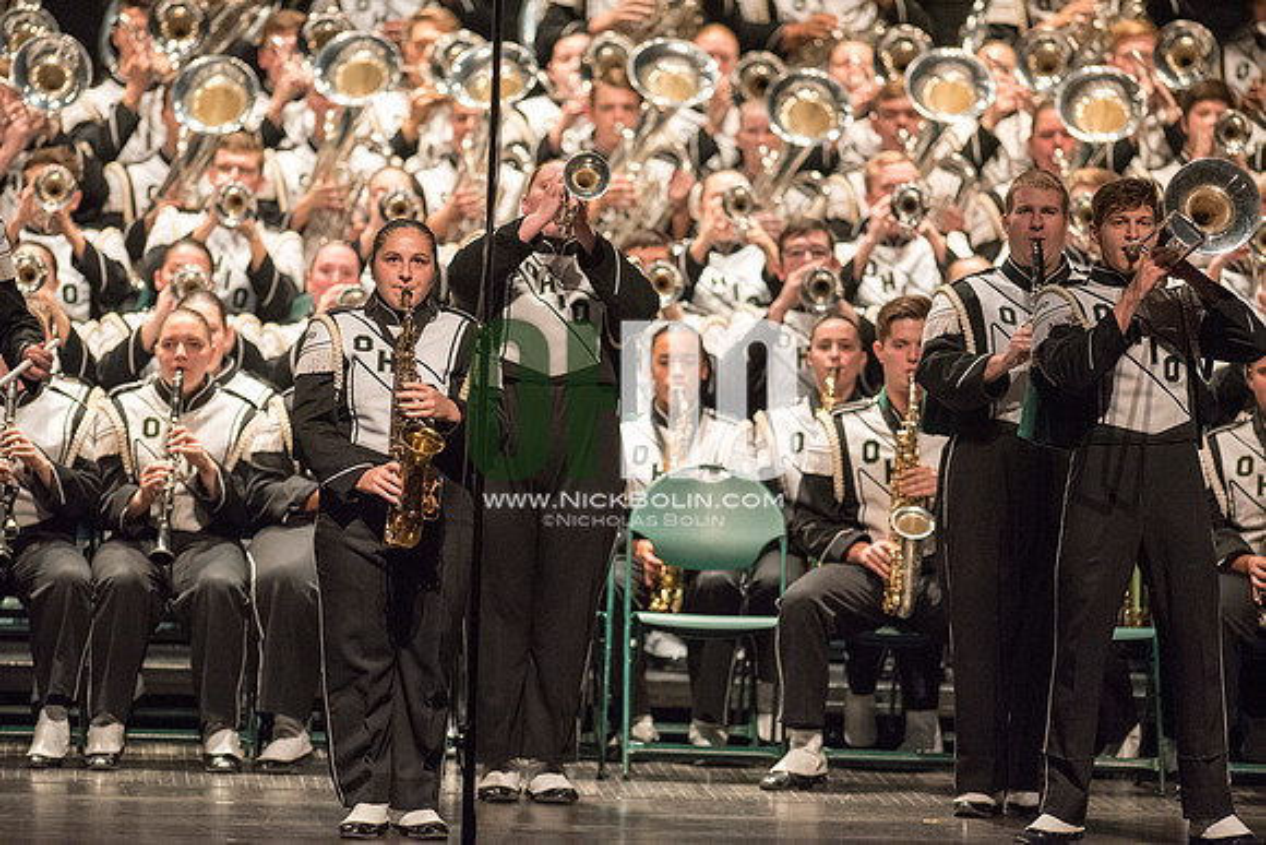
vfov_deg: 4.6
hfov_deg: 6.9
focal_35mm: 300
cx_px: 633
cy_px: 422
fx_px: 10552
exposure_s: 1/500
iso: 4000
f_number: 2.8
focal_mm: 300
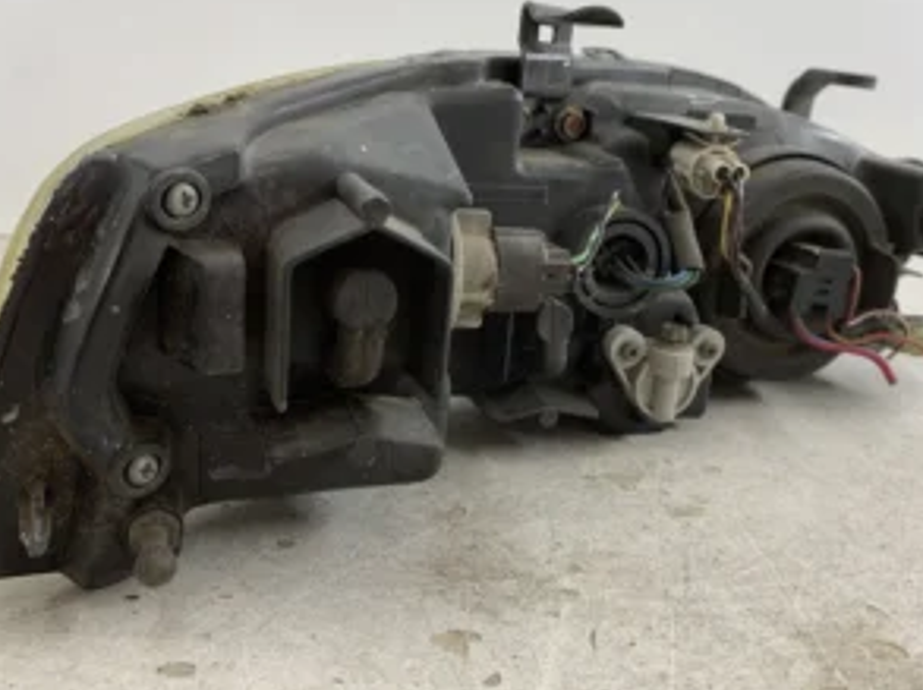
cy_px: 277
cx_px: 473
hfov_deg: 56.9
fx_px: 852
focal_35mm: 32
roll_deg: -0.2
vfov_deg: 43.9
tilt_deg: -10.0
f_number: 1.8
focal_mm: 4.25
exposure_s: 1/100
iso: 50
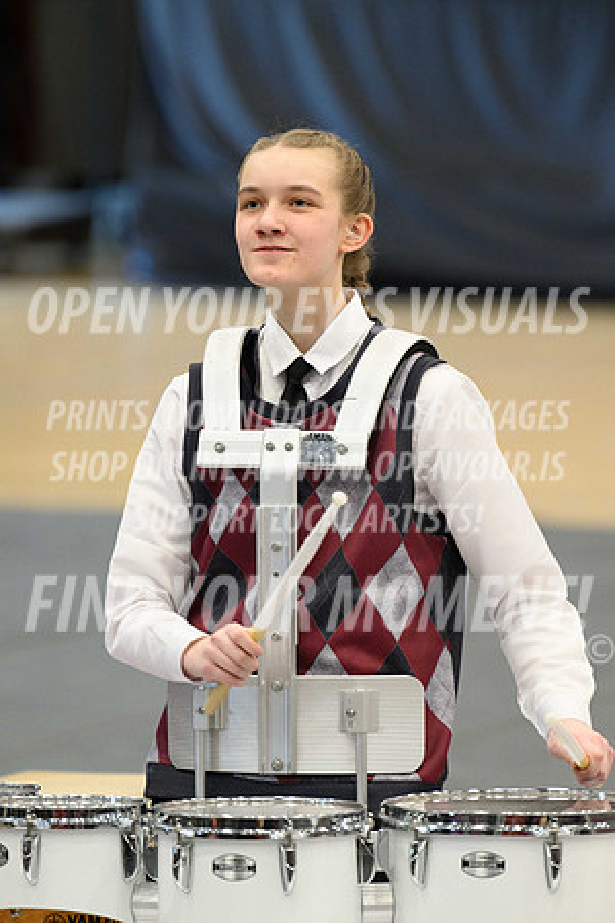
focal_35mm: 400
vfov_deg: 5.2
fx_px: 10249
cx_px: 308
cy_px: 462
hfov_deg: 3.4
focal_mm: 400
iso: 6400
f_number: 5.6
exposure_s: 1/250
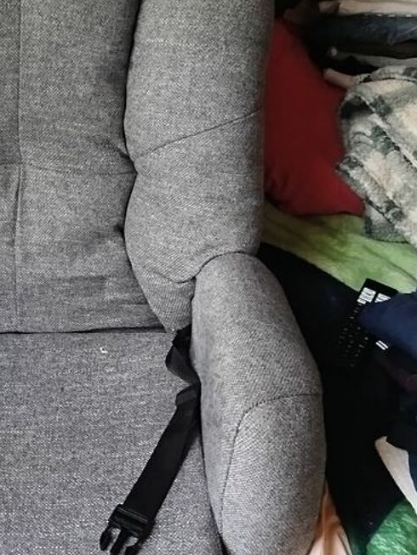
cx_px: 37
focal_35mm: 49
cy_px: 227
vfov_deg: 38.8
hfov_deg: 28.5
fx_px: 787
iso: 800
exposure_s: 1/17
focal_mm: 5.31
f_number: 1.7
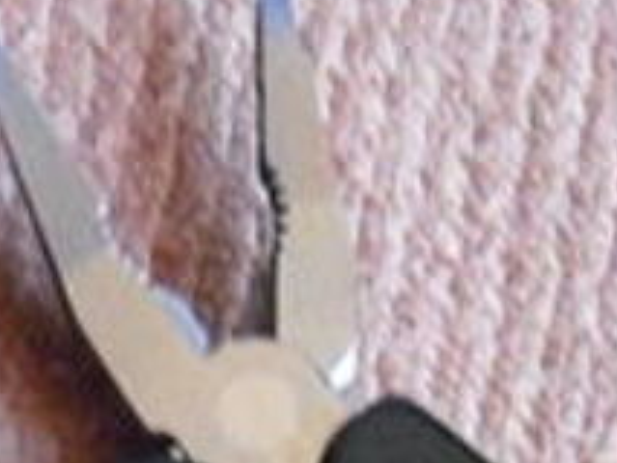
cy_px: 784
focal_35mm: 164
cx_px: 174
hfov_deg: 12.0
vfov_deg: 8.8
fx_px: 2925
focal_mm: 6.3
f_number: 3.5
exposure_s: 1/10
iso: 800
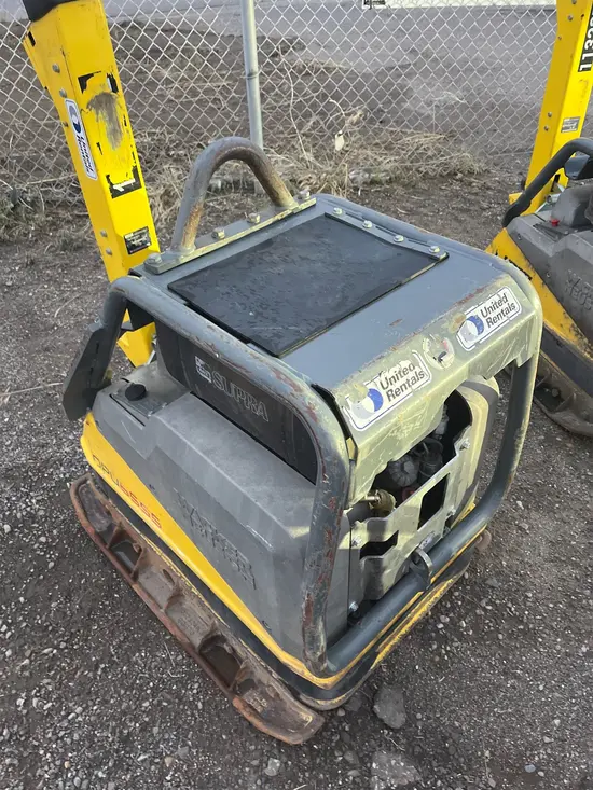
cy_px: 395
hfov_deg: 53.1
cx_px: 296
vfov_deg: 67.3
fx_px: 594
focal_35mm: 26
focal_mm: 5.1
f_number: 1.6
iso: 400
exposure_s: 1/60
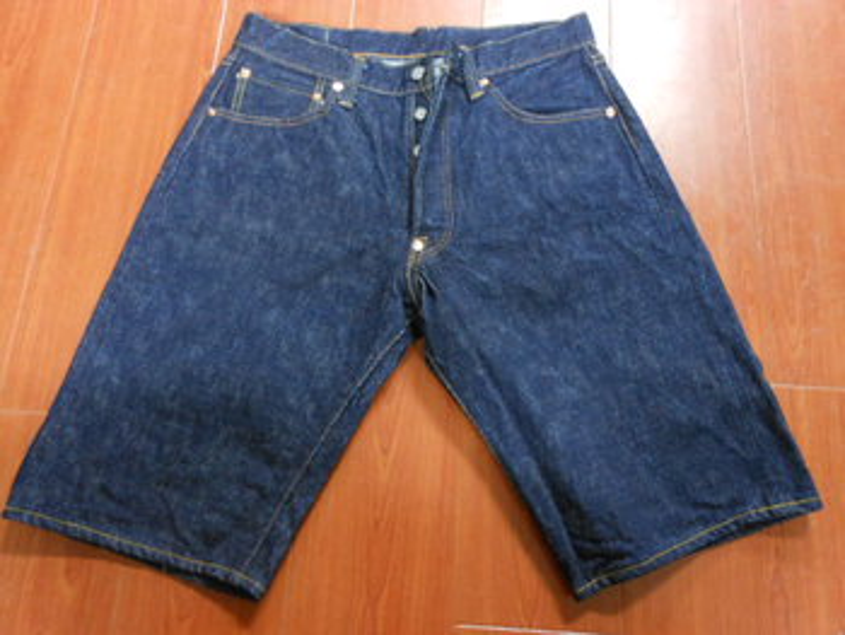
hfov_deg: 63.4
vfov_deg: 49.8
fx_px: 684
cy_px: 318
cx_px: 422
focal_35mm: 28
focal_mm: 5
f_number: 3.7
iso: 400
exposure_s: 1/5
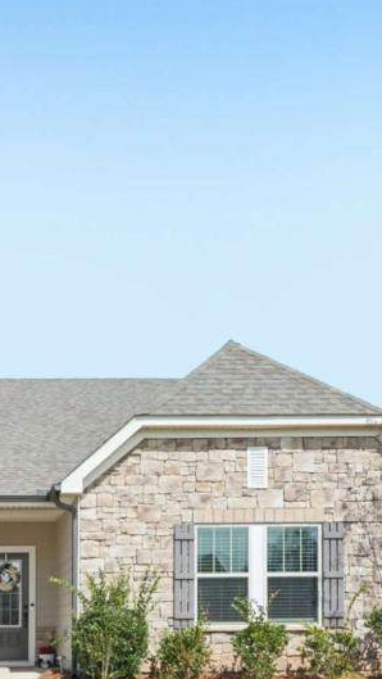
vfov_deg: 52.7
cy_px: 372
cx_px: -27
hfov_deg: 28.6
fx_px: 684
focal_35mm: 38
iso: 200
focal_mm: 16
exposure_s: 1/1250
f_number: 8
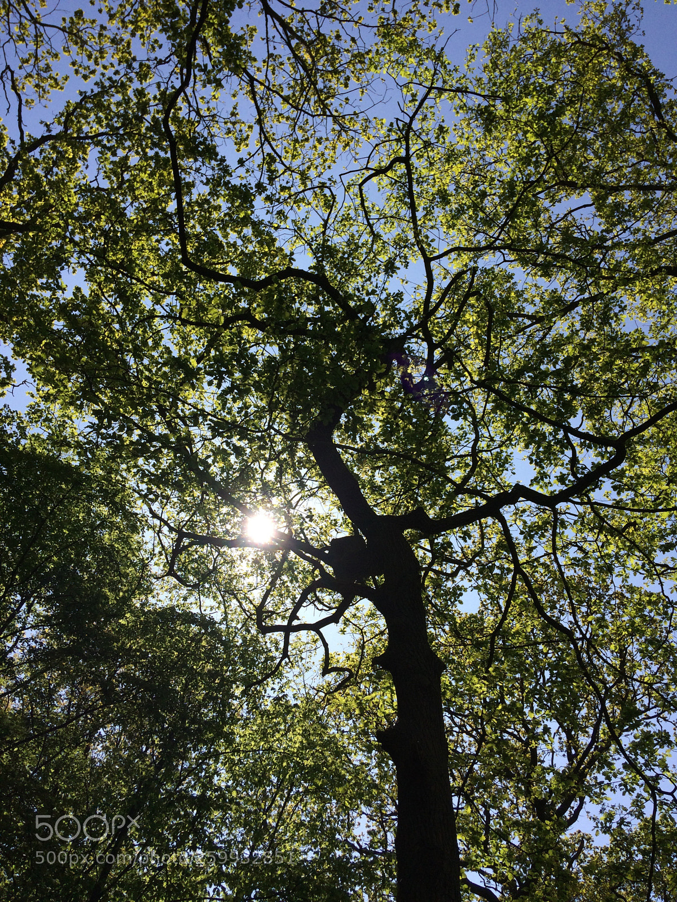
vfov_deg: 61.7
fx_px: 756
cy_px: 451
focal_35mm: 29
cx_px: 338
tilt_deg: +60.5
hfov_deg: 48.2
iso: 32
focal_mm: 4.15
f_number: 2.2
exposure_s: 1/3165
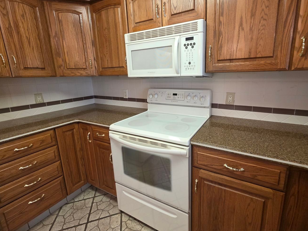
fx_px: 133
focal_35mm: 15
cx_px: 176
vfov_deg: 81.6
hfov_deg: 97.5
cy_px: 107
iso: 320
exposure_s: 1/60
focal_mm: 2.2
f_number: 1.9
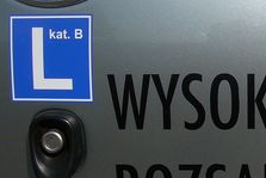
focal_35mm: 88
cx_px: 266
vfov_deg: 15.5
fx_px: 651
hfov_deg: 22.2
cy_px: 125
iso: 50
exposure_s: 1/841
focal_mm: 6.3
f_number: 4.6
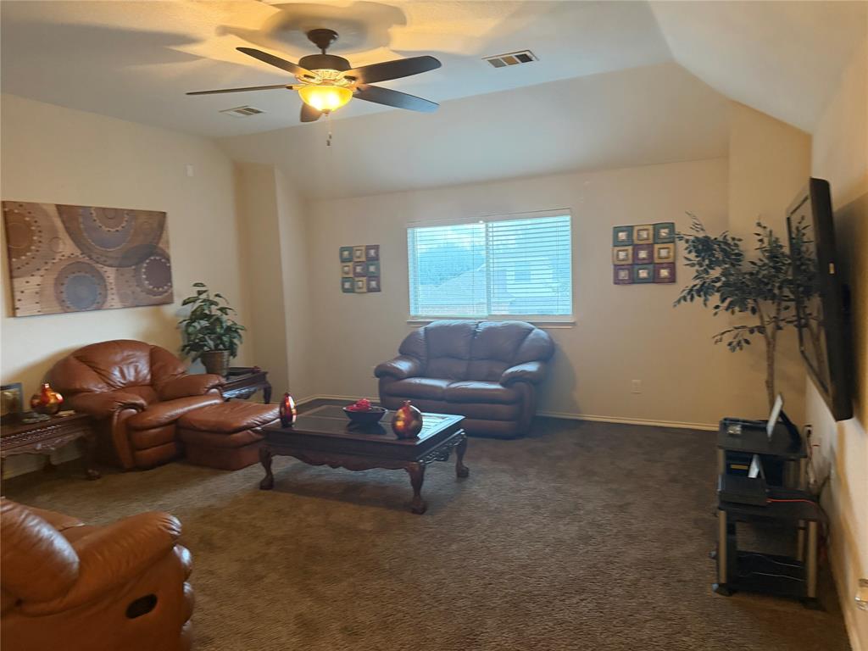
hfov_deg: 71.6
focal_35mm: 24
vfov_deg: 56.8
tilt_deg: -6.0
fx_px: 602
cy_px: 326
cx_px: 434
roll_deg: +1.5
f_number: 1.78
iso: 640
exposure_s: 1/40
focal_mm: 6.76
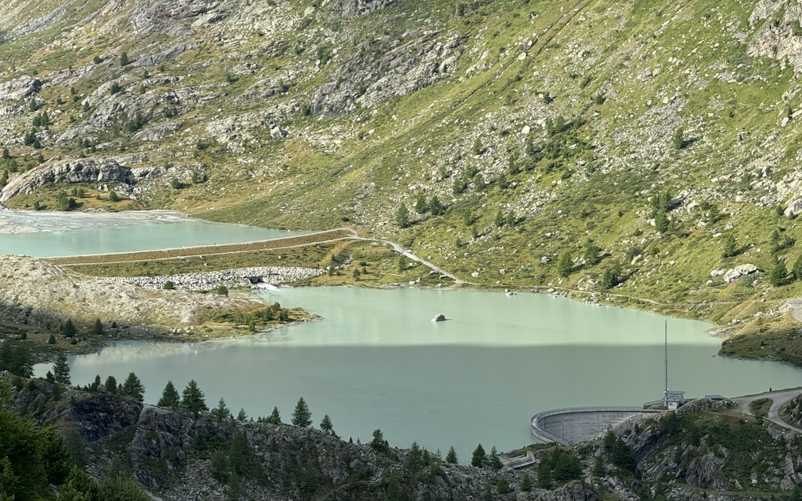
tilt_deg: -6.3
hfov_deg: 16.3
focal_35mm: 128
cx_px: 400
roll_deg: +0.8
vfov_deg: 10.2
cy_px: 245
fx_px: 2797
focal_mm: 15.66
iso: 50
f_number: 2.8
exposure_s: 1/707
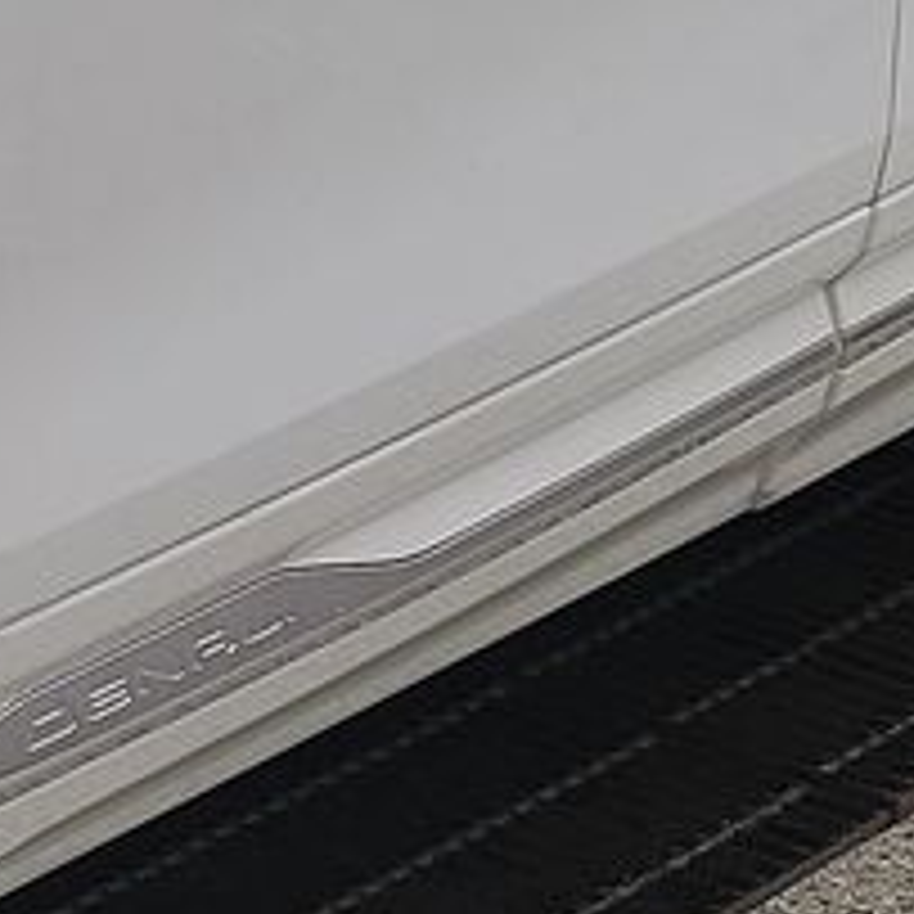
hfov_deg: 9.2
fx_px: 4989
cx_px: -1369
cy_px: 279
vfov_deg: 10.5
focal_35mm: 167
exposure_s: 1/59
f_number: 1.8
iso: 53
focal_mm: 6.7
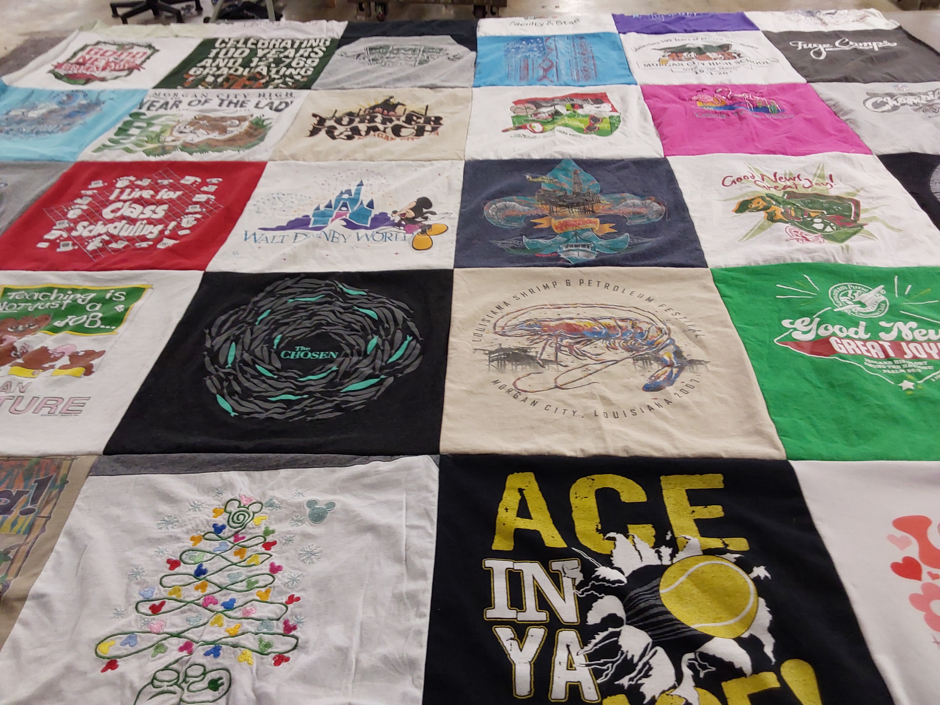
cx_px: 470
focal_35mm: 28
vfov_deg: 49.7
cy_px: 352
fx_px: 760
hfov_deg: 63.4
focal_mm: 2.91
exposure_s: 1/60
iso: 100
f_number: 1.9
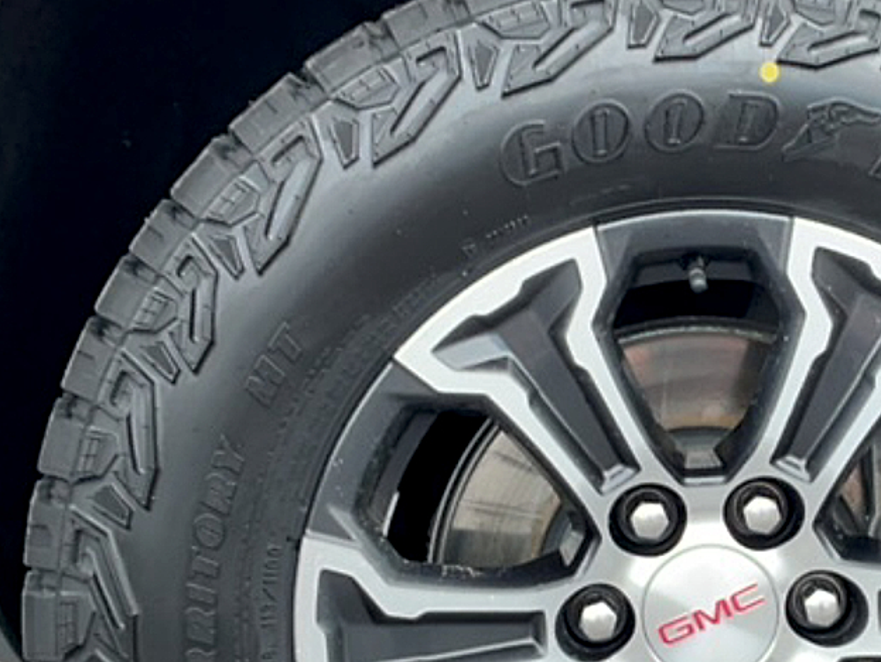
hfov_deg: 24.6
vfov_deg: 19.0
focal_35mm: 77
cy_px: 501
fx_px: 1961
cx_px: 795
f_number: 1.8
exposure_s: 1/138
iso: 25
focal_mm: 3
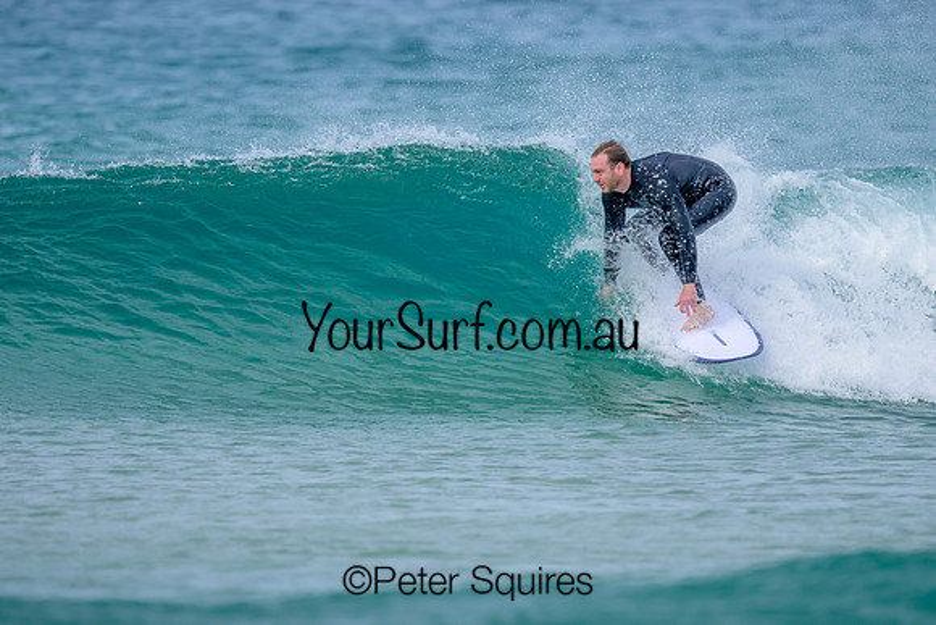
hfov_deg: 1.9
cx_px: 485
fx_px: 28621
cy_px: 302
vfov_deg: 1.3
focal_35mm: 1101
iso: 400
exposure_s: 1/2000
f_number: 6.3
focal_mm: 800
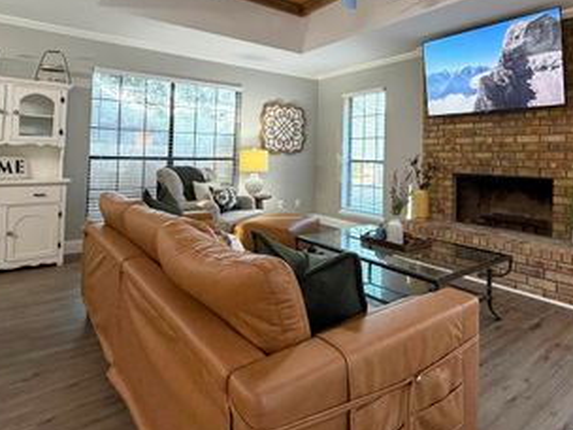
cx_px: 360
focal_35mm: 23
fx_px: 381
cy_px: 144
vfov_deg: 57.6
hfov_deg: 72.6
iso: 320
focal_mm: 2.22
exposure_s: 1/60
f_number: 2.2
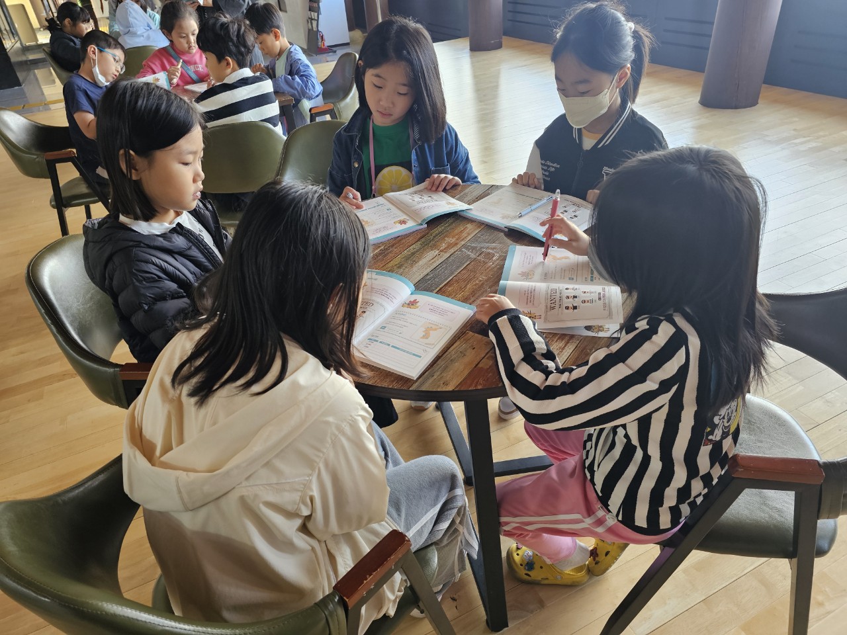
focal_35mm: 23
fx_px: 563
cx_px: 424
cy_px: 318
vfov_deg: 58.9
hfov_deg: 73.9
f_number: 1.7
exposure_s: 1/120
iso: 250
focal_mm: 6.3
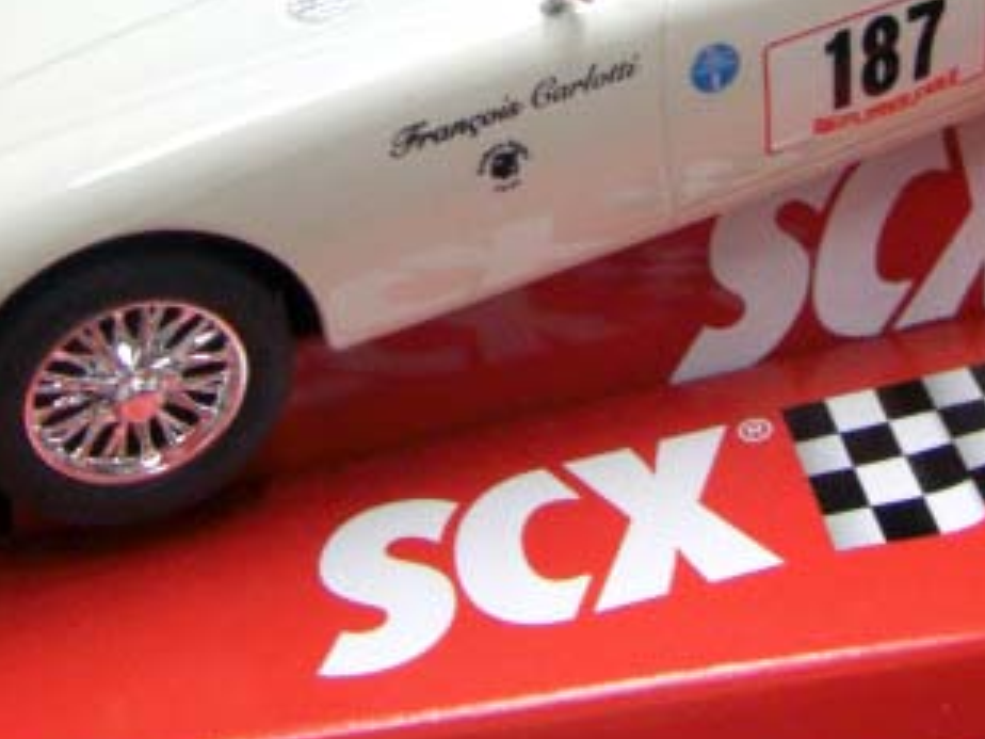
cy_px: 64
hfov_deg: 24.7
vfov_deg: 18.3
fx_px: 2248
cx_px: 553
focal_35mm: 79
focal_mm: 6.3
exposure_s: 1/40
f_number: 3.4
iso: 200
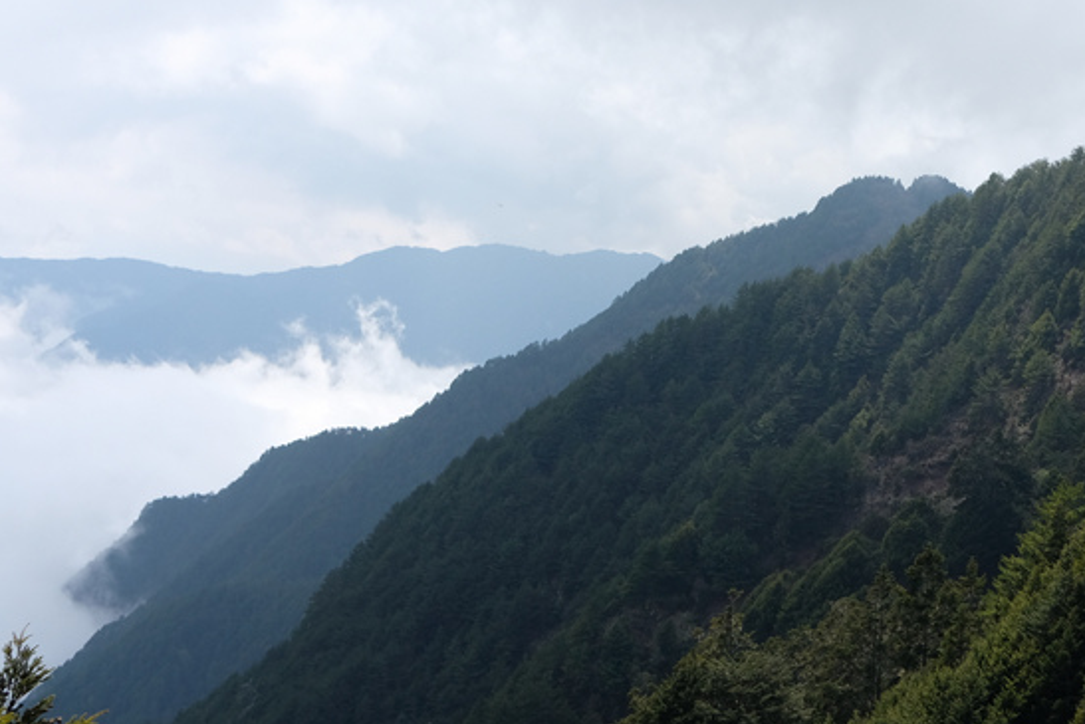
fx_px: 1929
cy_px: 259
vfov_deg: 21.2
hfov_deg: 30.0
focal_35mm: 64
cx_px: 990
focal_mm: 23
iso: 640
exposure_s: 1/3200
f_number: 5.6
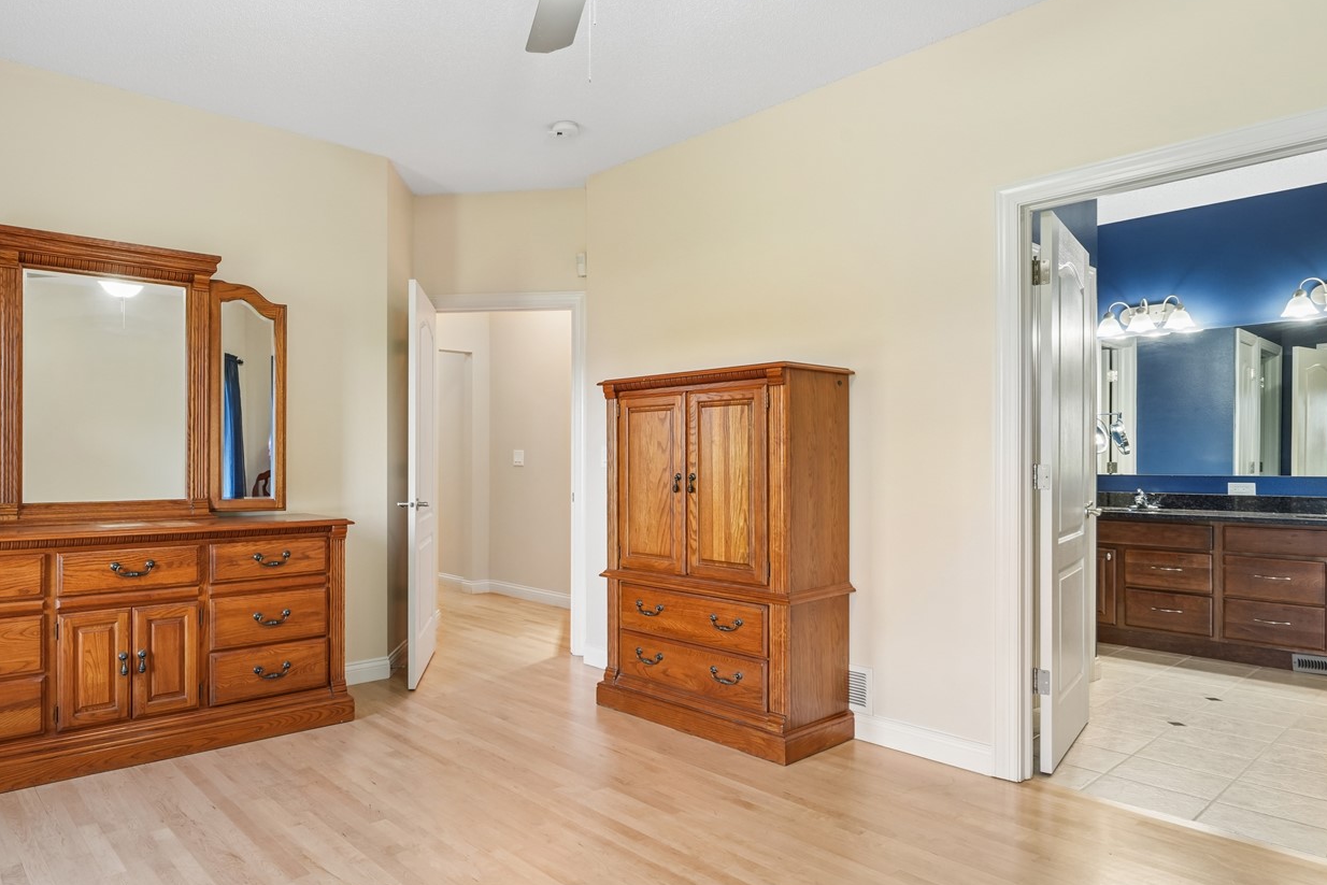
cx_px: 498
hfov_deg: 77.2
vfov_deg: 57.2
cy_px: 455
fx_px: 811
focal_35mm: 22
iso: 400
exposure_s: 1/5
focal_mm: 16
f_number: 10
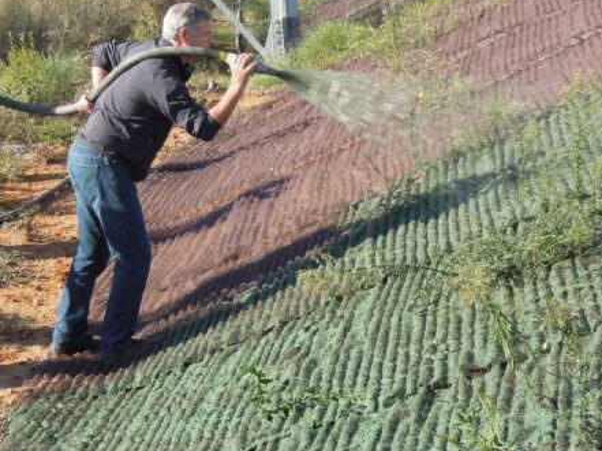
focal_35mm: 122
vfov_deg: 12.1
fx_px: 2120
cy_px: 223
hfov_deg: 16.1
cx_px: 218
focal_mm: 12.5
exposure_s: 1/400
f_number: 4.5
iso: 160
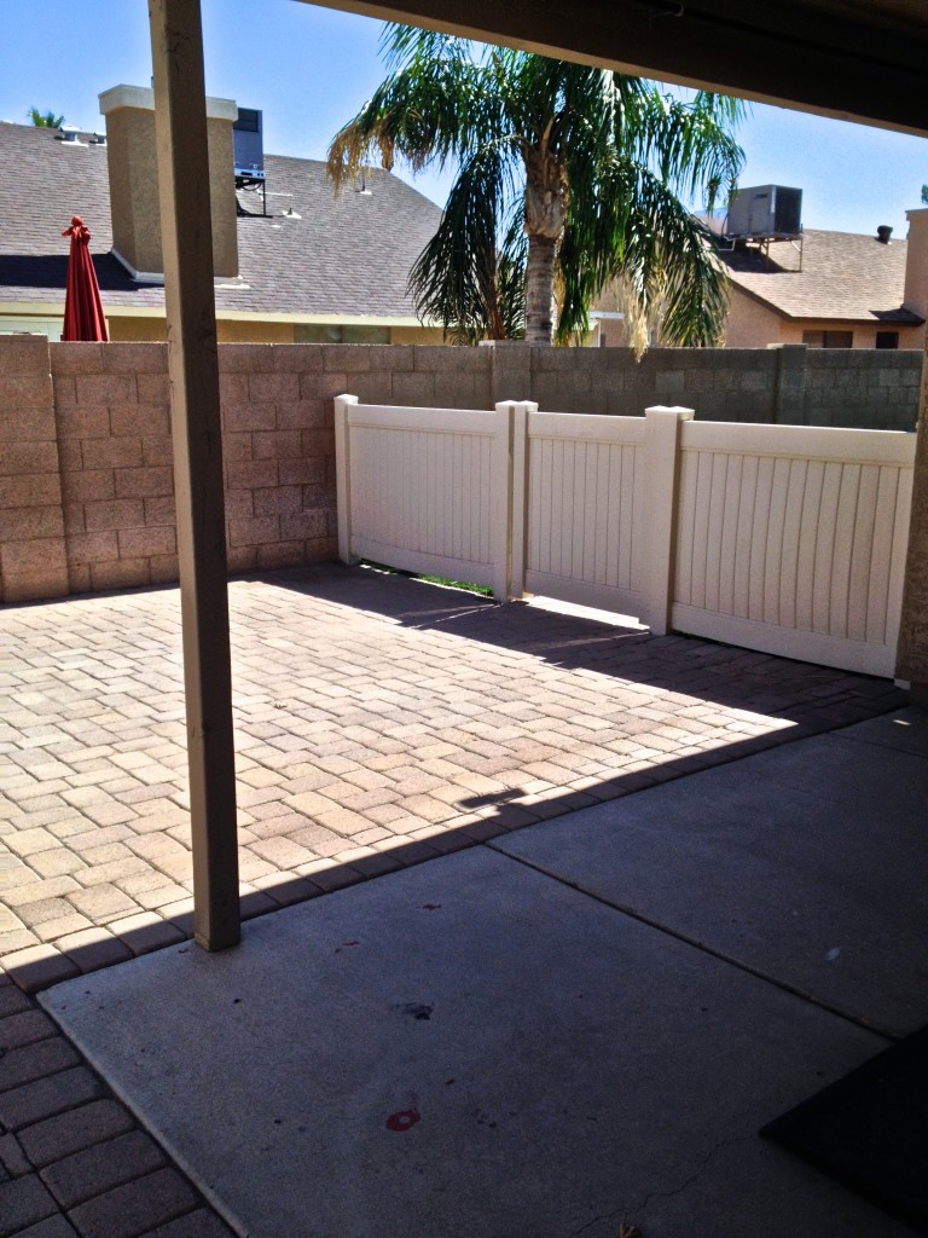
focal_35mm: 35
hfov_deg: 40.7
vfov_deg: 52.6
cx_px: 464
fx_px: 1251
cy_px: 619
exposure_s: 1/1346
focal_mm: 4.28
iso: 50
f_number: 2.4
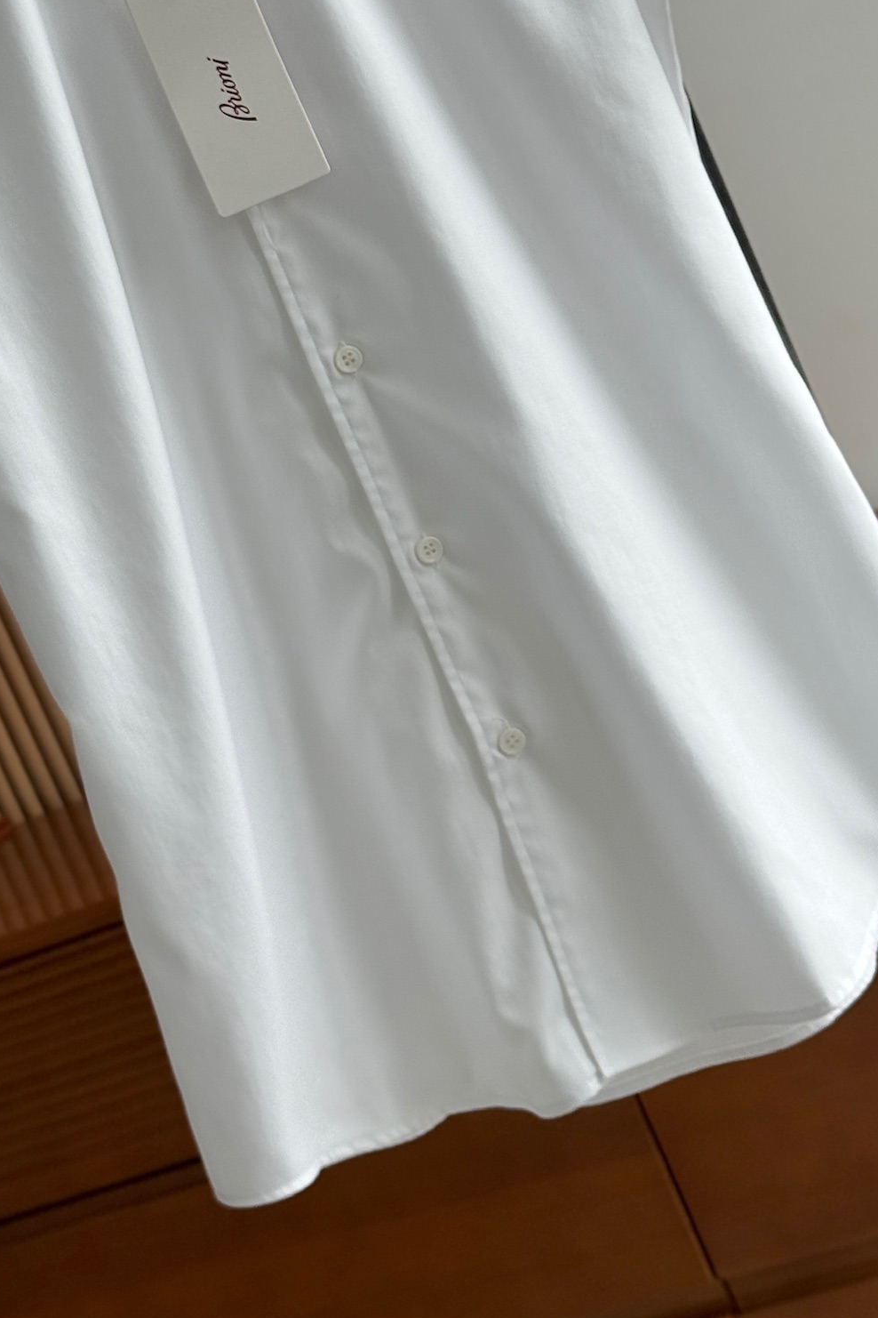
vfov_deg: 29.0
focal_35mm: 69
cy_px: 433
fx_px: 2524
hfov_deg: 19.7
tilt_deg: -6.5
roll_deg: +21.1
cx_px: 515
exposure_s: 1/598
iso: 64
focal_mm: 6.76
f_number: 1.78
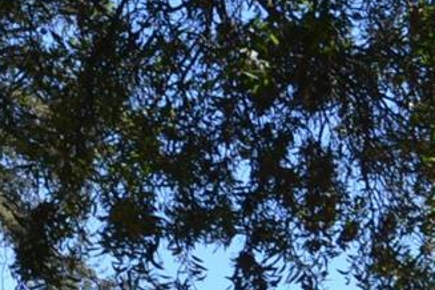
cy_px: 507
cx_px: 77
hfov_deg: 12.4
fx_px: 1994
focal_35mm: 165
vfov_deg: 8.1
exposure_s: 1/200
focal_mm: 24
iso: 100
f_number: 7.1
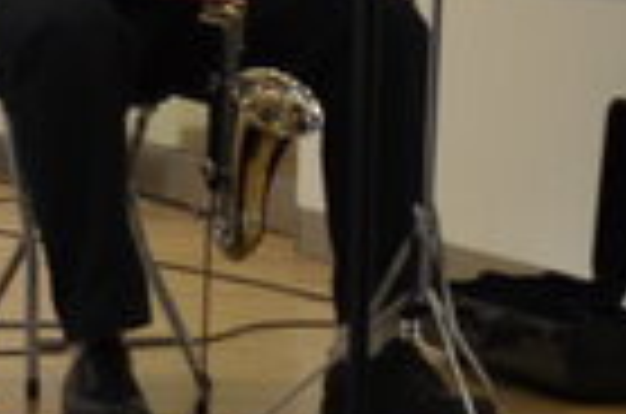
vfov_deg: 5.6
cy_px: -90
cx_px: -1000
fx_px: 4198
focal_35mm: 242
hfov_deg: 7.8
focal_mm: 28
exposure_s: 1/40
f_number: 3.3
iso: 800
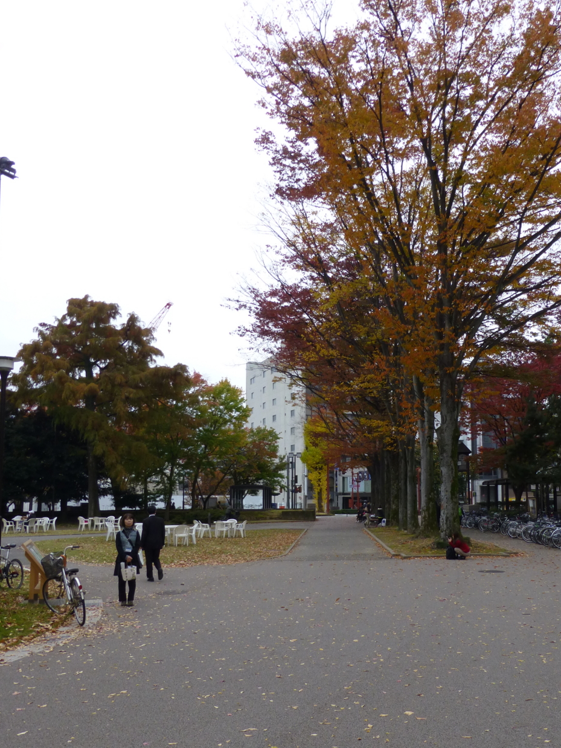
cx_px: 351
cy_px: 433
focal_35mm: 31
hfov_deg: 45.1
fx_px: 670
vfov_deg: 58.1
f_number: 4
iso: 100
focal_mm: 4.3
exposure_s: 1/200
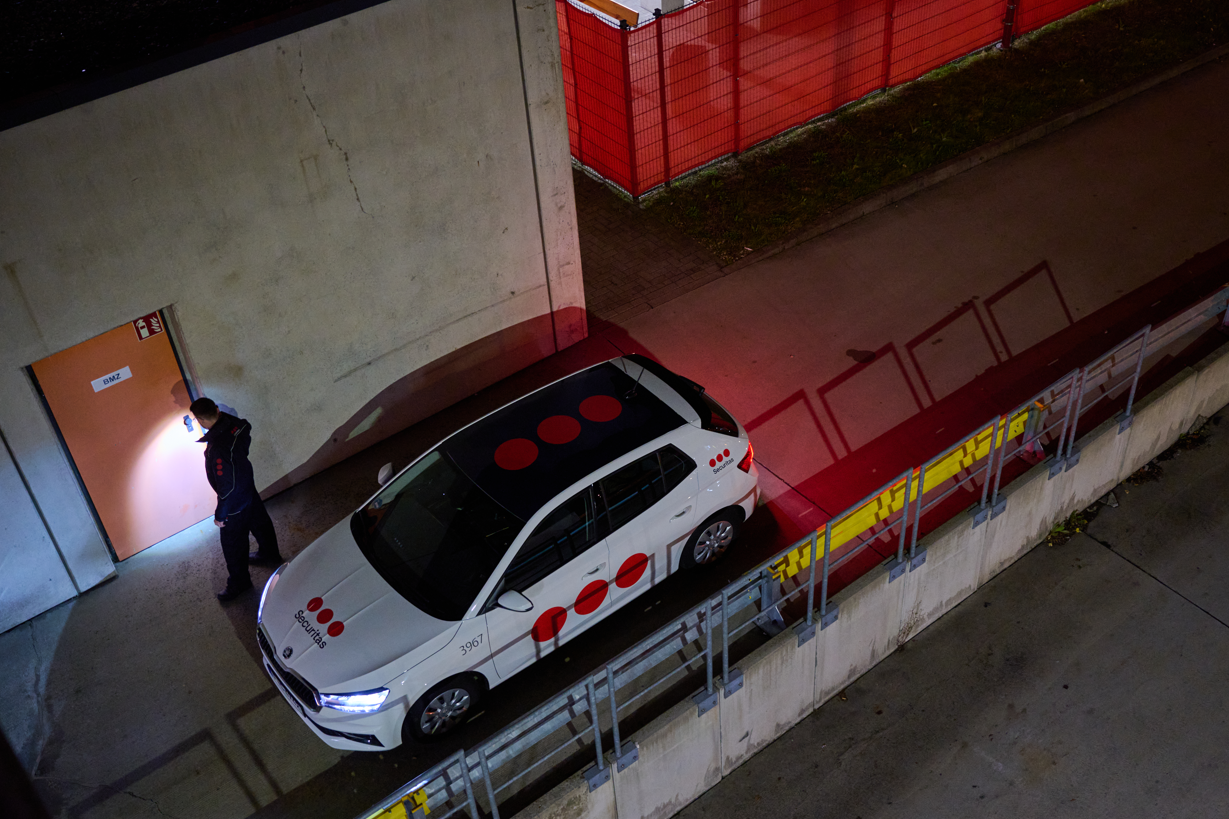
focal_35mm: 40
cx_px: 698
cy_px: 470
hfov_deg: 48.3
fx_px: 1365
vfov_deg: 33.3
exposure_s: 1/60
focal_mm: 34
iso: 2500
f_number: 2.8
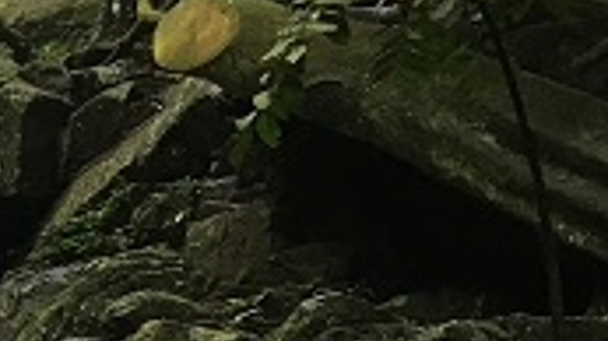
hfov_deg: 13.2
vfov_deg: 8.2
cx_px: -510
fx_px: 2352
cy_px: 404
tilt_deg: +9.3
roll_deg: +3.9
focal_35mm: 146
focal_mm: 4.15
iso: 40
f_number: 2.2
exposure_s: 1/17
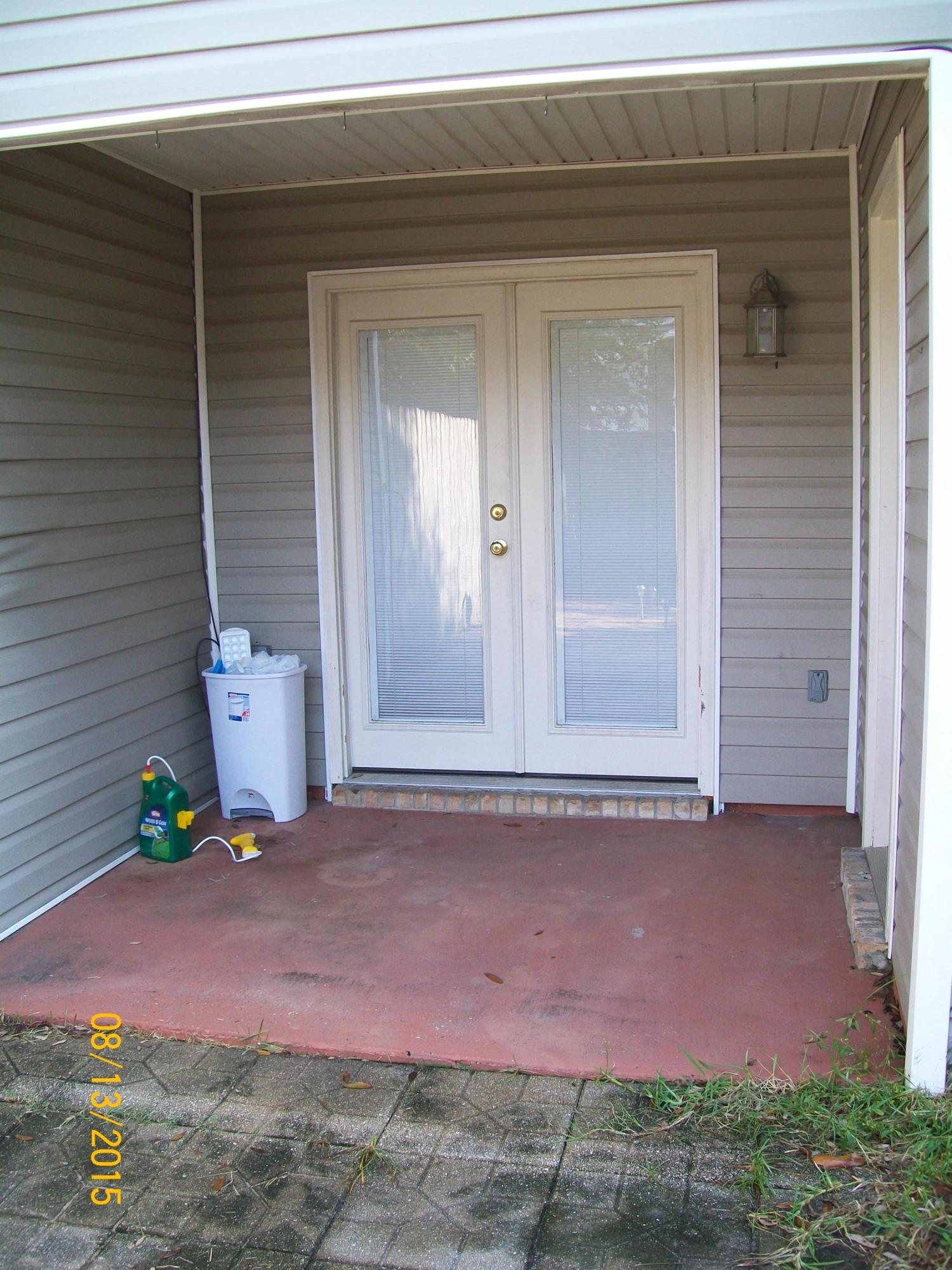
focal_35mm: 34
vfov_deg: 54.0
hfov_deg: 41.8
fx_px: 1247
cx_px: 476
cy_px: 635
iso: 64
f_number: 2.7
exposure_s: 1/80
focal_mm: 6.1
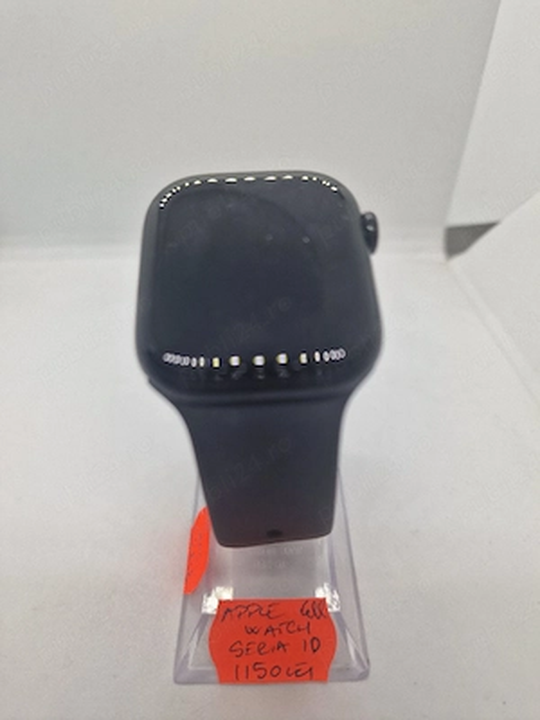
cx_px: 270
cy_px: 360
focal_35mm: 23
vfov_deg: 73.9
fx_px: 478
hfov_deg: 58.9
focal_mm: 6.4
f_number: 1.8
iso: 50
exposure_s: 1/182
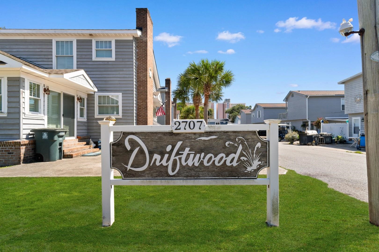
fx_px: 189
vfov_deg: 67.4
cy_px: 126
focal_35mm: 18
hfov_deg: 90.0
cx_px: 190
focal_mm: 12
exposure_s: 1/200
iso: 100
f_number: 7.1
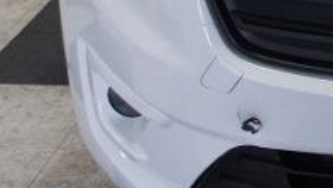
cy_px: -165
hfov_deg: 12.2
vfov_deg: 7.2
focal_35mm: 163
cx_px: 587
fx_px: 1440
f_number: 4.5
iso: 200
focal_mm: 20
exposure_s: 1/40
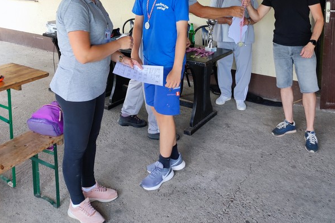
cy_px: 8
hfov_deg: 54.4
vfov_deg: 34.9
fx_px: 326
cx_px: 167
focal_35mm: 35
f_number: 1.79
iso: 179
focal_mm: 4.7
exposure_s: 1/100
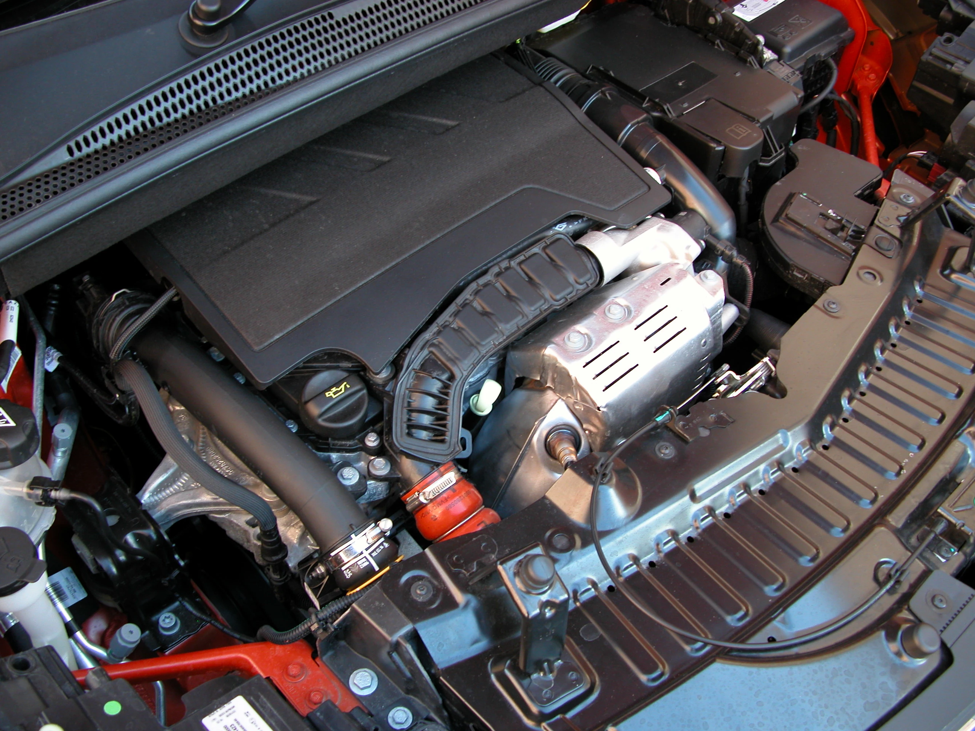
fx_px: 958
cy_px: 366
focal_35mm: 34
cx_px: 488
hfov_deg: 54.0
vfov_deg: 41.8
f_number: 2.8
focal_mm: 8.9
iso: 100
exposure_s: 1/46.6
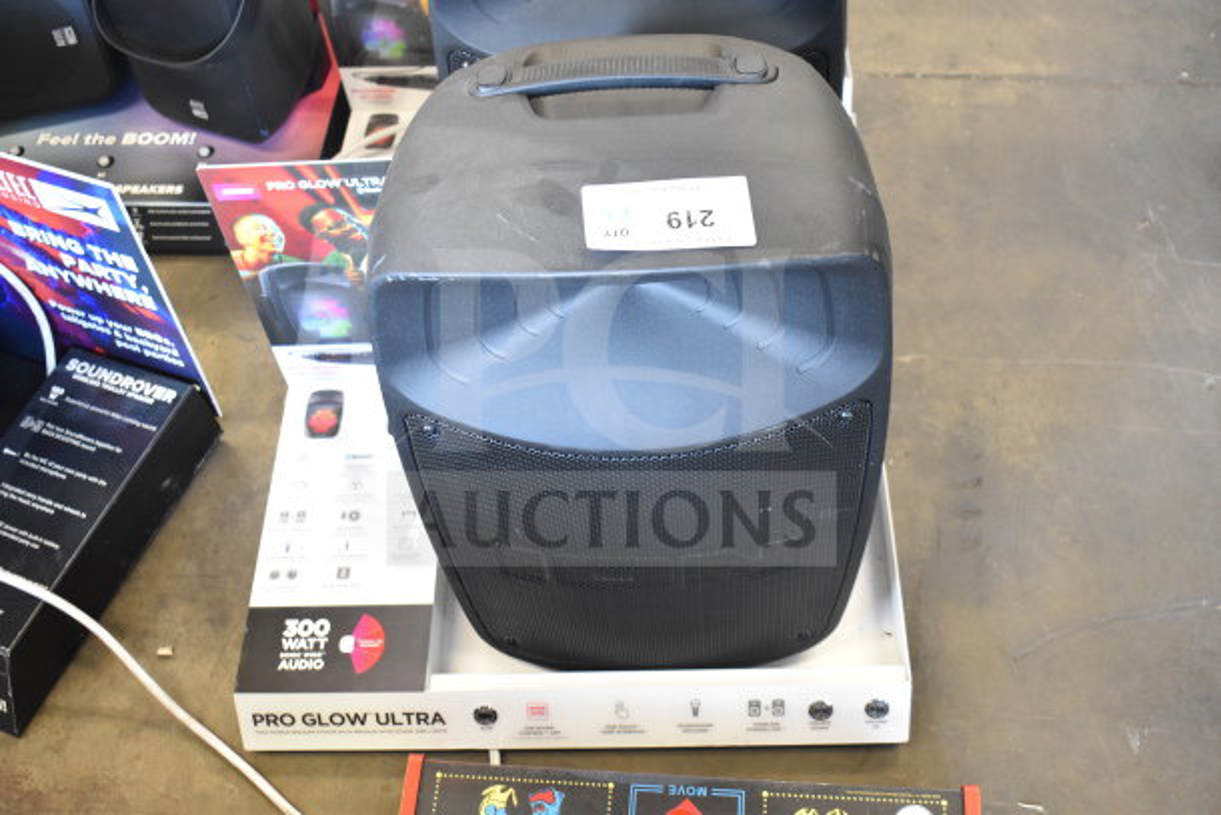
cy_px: 408
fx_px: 1323
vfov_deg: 34.2
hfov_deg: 49.5
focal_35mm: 39
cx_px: 610
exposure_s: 1/40
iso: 2200
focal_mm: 26
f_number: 4
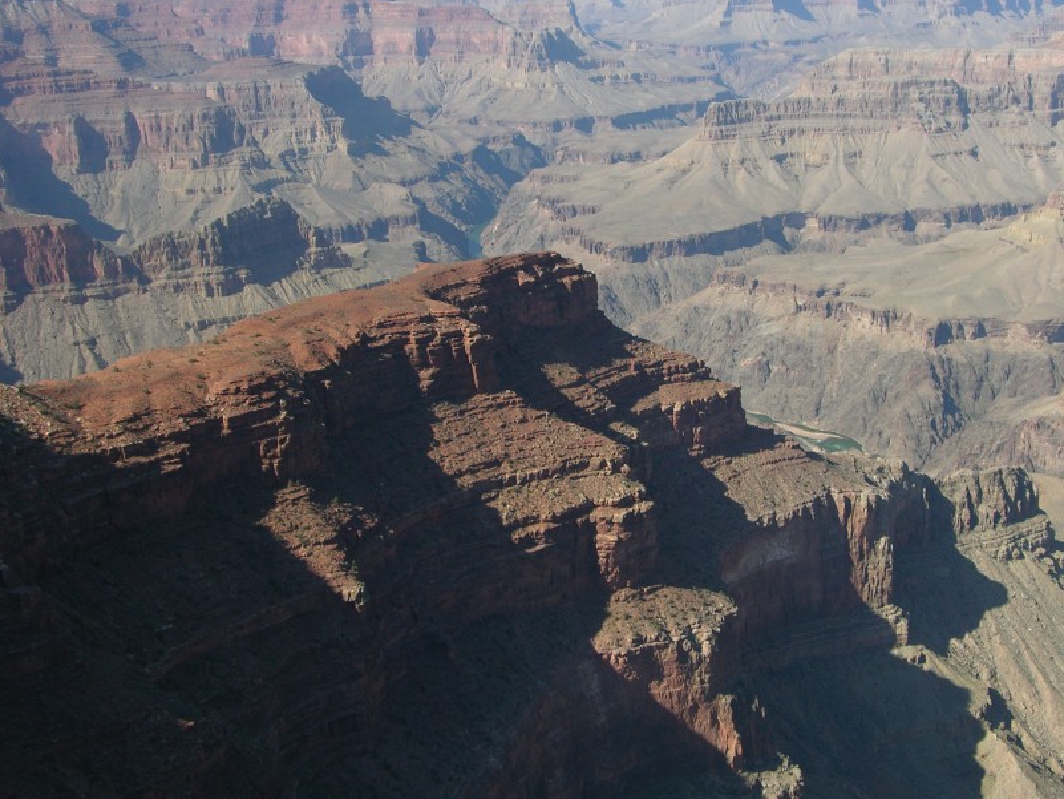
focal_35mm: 46
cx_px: 579
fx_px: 1414
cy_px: 371
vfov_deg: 31.5
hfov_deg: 41.2
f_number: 5.7
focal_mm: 9.2
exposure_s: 1/227
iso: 50
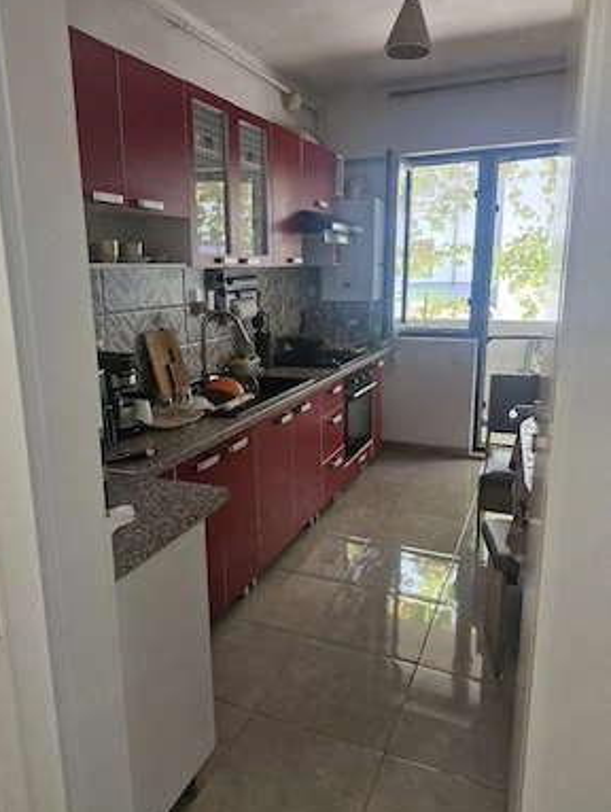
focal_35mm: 24
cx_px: 295
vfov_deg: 71.5
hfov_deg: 56.9
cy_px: 399
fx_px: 564
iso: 500
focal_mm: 5.54
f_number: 1.8
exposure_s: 1/100
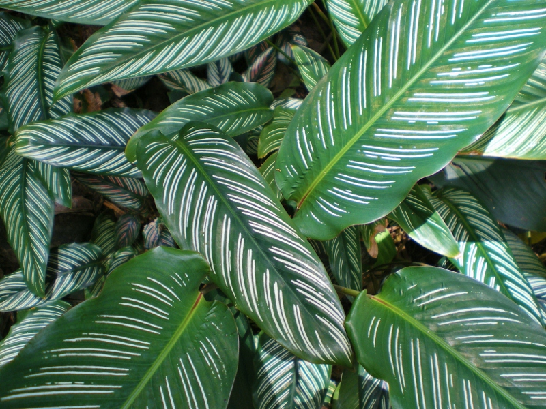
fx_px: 568
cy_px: 204
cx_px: 273
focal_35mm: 36
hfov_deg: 51.4
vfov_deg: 39.7
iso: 50
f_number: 3.1
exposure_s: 1/60
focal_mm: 6.3
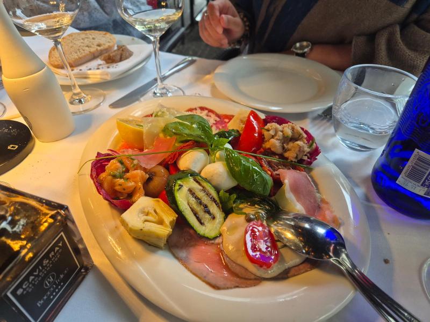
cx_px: 215
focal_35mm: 23
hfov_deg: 73.9
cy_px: 161
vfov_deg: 58.9
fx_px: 286
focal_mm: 5.4
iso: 160
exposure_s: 1/180
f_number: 1.8
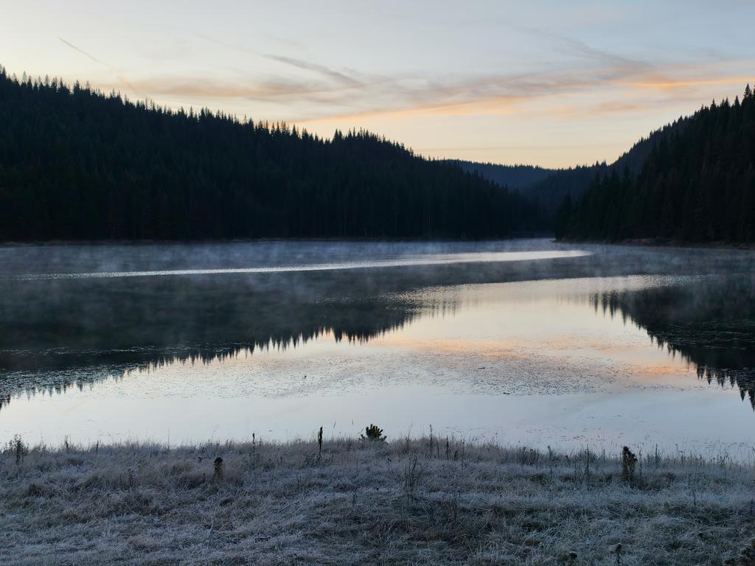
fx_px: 1178
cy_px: 283
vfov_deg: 27.0
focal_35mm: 54
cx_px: 378
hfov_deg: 35.5
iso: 50
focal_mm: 6.12
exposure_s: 1/100
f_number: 1.9
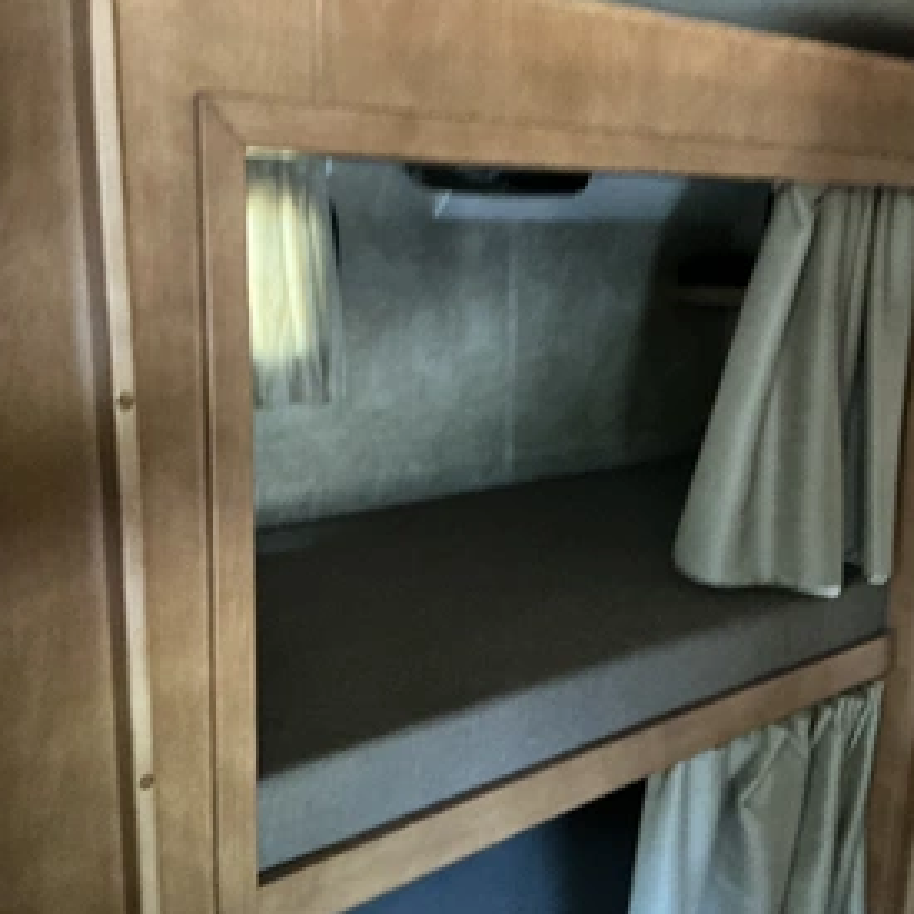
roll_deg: -2.9
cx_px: 452
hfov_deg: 46.0
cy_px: 462
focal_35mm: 36
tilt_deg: -11.9
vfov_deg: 46.0
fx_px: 1075
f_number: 1.8
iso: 640
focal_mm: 3
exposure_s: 1/25
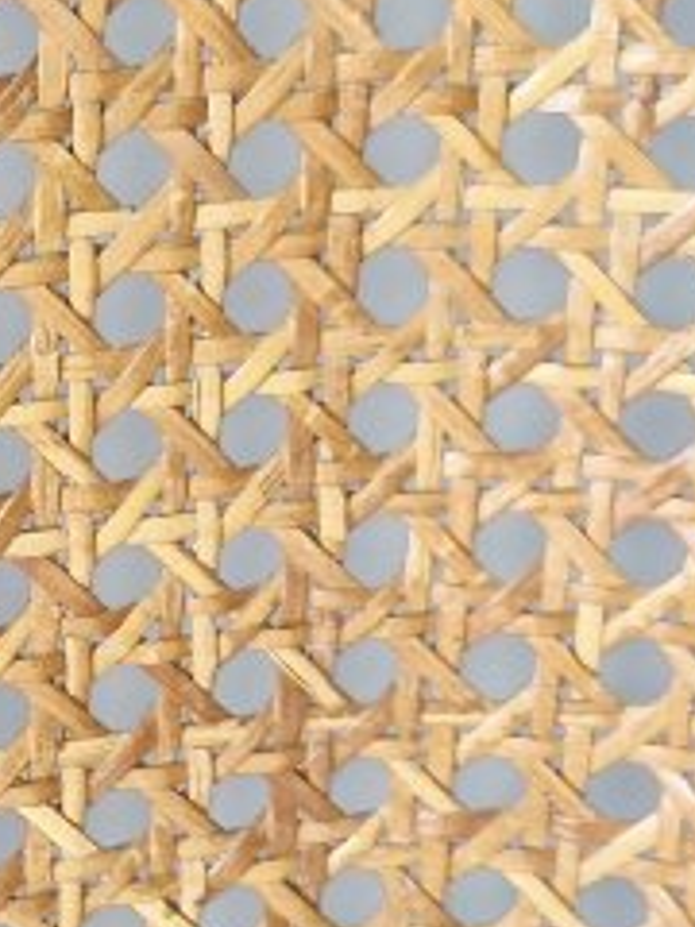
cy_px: 510
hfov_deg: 12.5
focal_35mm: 115
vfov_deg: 17.1
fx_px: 3079
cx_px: -170
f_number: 1.8
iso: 125
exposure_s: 1/100
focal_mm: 5.4
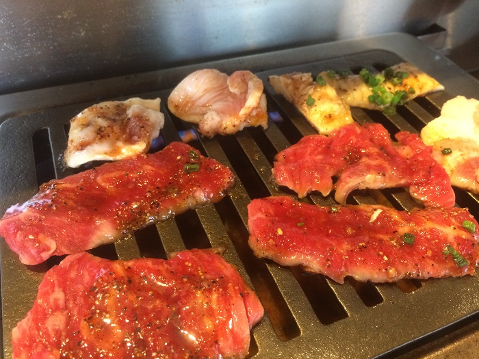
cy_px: 180
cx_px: 240
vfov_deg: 48.2
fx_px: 401
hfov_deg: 61.7
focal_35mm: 29
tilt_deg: -45.3
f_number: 2.2
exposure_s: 1/33
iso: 320
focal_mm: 4.15
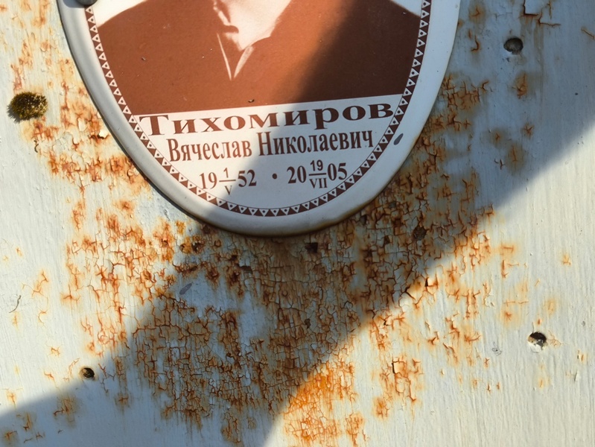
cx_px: 298
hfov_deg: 38.2
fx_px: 860
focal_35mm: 50
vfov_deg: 29.1
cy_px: 224
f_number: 1.7
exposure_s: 1/705
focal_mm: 4.71
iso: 50
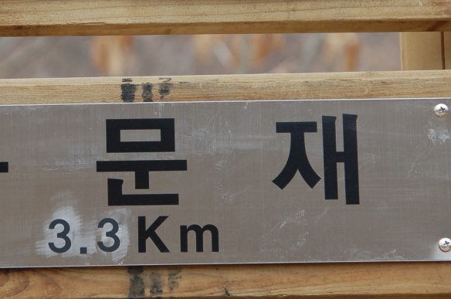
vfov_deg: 8.4
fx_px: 2038
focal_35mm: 163
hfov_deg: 12.6
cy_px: 48
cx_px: 131
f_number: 5
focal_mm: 62
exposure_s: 1/400
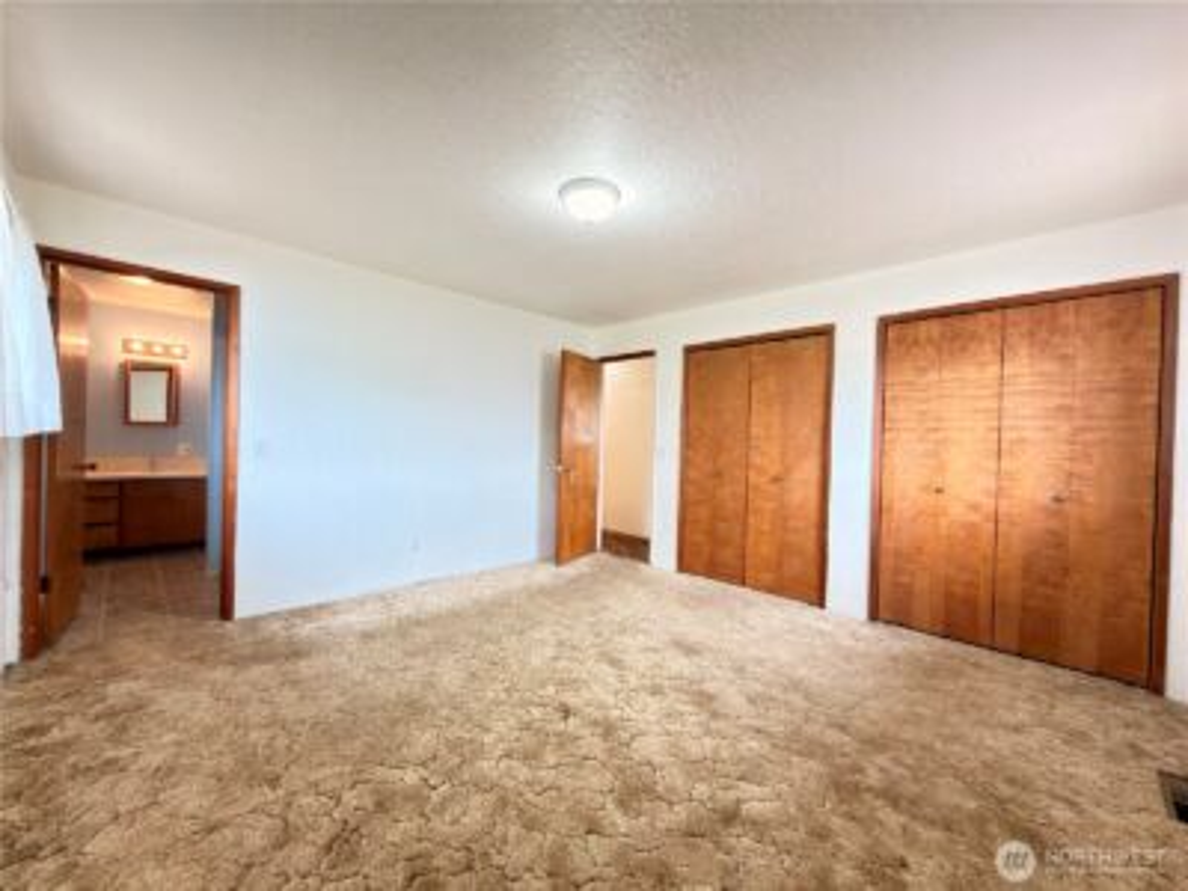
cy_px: 446
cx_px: 594
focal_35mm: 14
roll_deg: -1.1
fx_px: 480
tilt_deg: -0.9
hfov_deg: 102.1
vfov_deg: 85.7
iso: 250
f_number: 2.2
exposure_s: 1/30
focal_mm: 2.22
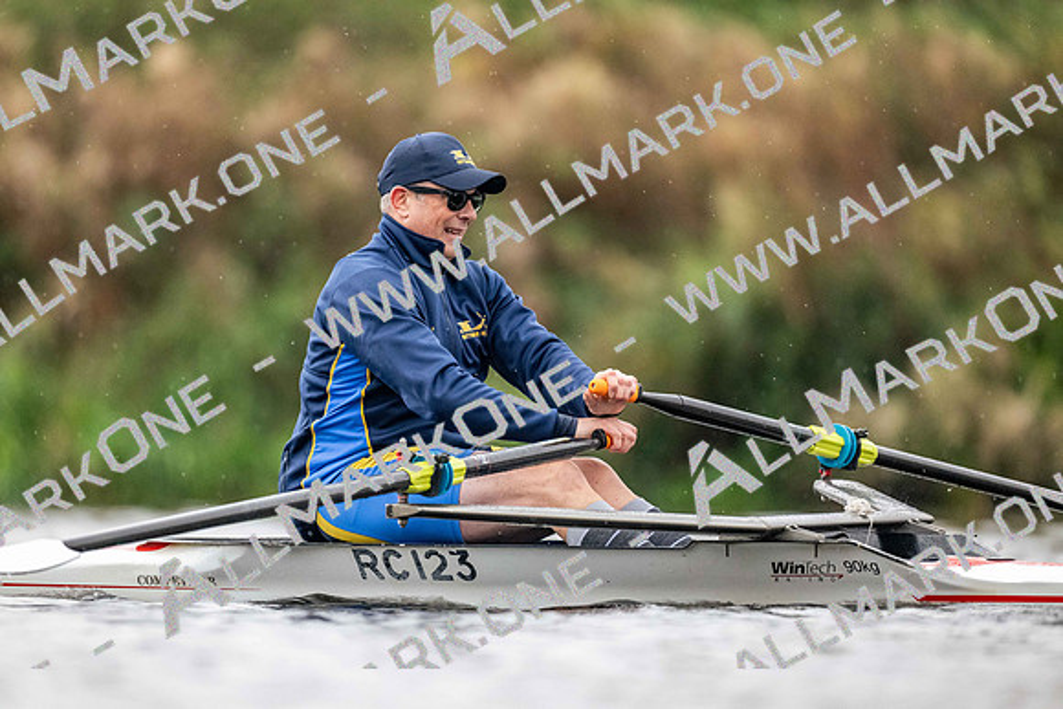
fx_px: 17720
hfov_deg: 3.4
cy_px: 354
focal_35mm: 600
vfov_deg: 2.3
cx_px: 532
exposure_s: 1/2500
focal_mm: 600
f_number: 4
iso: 5000
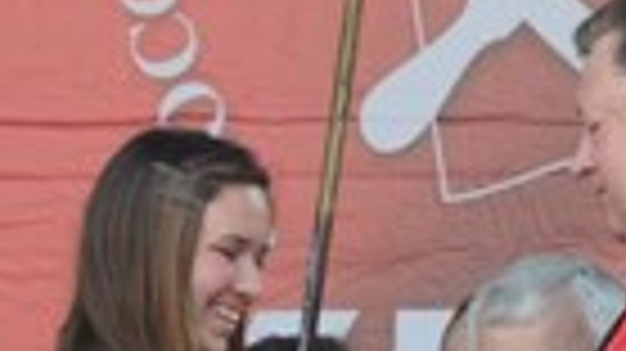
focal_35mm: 557
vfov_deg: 2.2
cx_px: 649
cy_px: 974
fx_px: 9240
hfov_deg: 3.9
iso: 400
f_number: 7.1
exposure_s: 1/200
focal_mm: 48
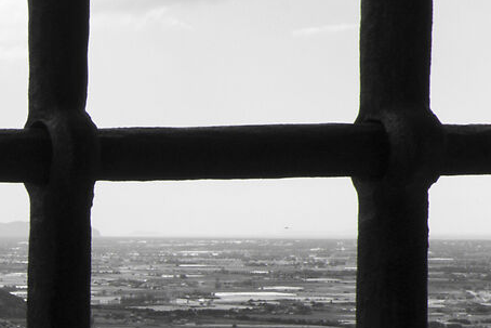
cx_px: -442
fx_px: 1010
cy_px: 431
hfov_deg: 19.1
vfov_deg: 17.3
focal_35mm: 74
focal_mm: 14
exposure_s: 1/160
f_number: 22
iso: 500
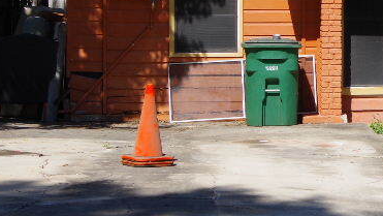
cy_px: 12
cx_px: 613
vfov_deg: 9.3
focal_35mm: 130
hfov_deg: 15.0
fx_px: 1321
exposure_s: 1/160
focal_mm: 24
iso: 200
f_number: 11
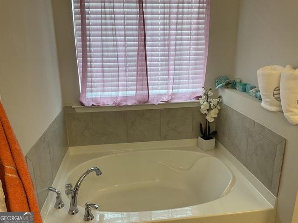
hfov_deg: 61.7
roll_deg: +0.6
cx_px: 149
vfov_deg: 48.2
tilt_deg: -16.7
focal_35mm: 29
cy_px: 112
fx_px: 250
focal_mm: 3
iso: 64
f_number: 1.8
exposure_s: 1/120
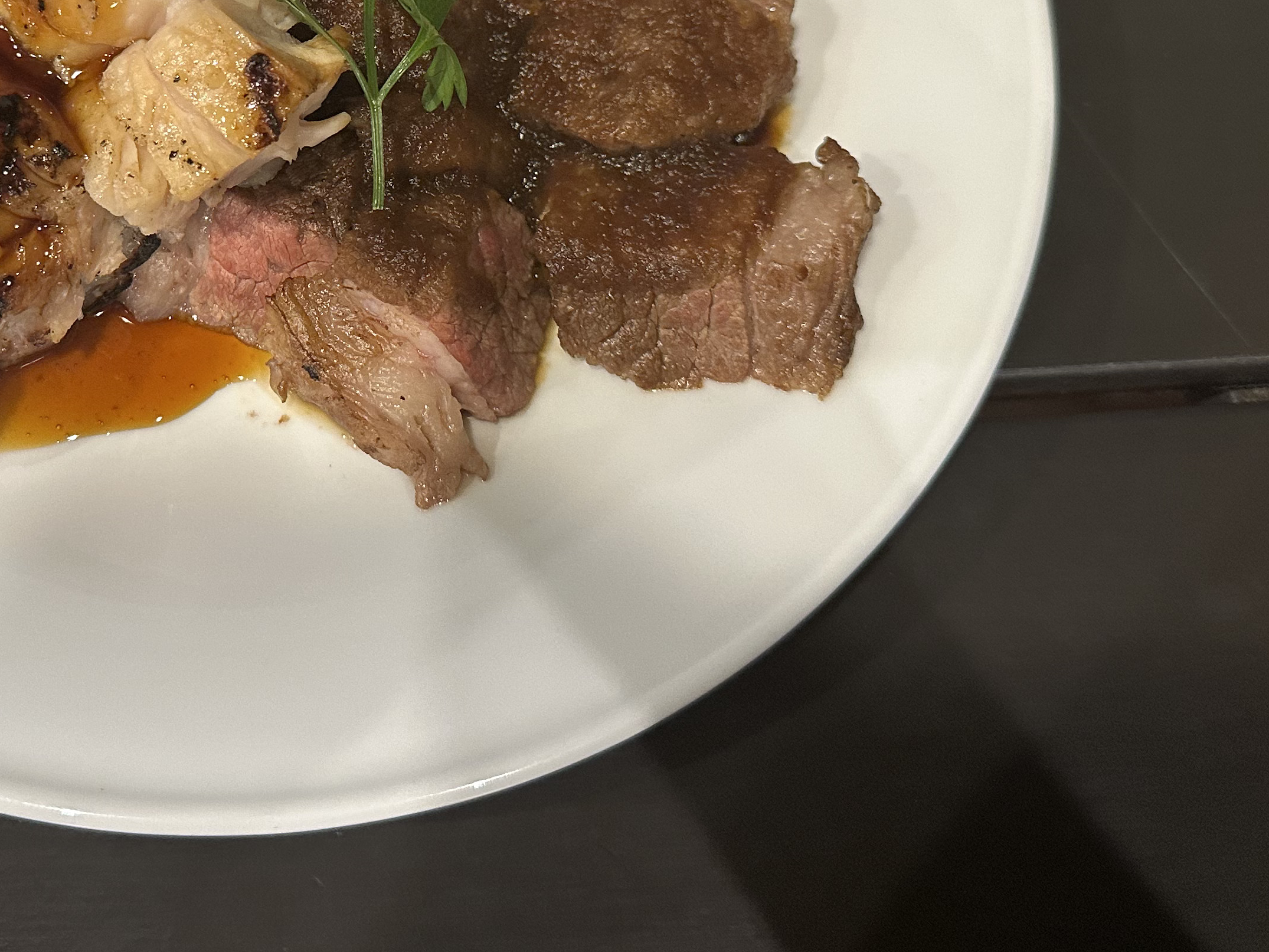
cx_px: 313
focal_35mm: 45
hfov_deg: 40.8
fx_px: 1650
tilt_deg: -62.5
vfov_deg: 30.8
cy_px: 99
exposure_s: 1/60
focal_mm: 6.86
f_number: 1.78
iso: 320
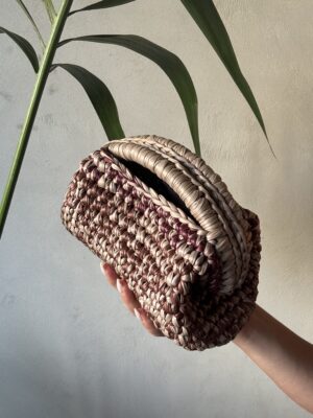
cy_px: 209
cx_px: 156
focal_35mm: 30
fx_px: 362
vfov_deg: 60.0
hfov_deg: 46.8
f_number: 1.9
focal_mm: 2.69
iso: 100
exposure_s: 1/60
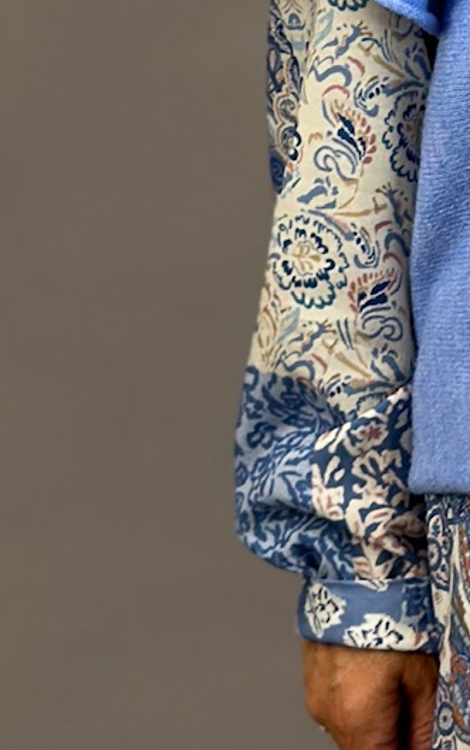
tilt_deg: -7.4
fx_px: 4034
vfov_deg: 10.2
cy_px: -503
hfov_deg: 6.5
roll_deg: -0.6
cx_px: 941
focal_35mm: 197
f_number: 1.78
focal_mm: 6.86
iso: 80
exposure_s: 1/100
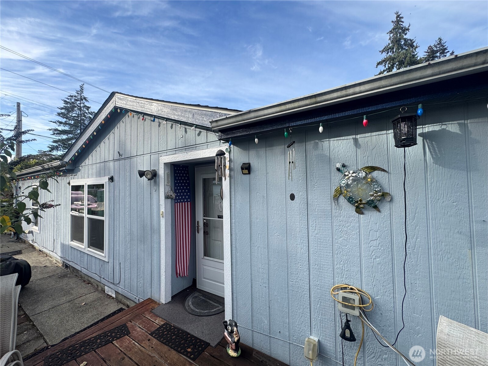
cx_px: 244
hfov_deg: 102.1
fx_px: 197
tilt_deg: +0.8
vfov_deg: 85.7
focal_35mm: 14
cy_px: 183
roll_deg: +0.7
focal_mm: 2.22
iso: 40
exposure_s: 1/652
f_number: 2.2
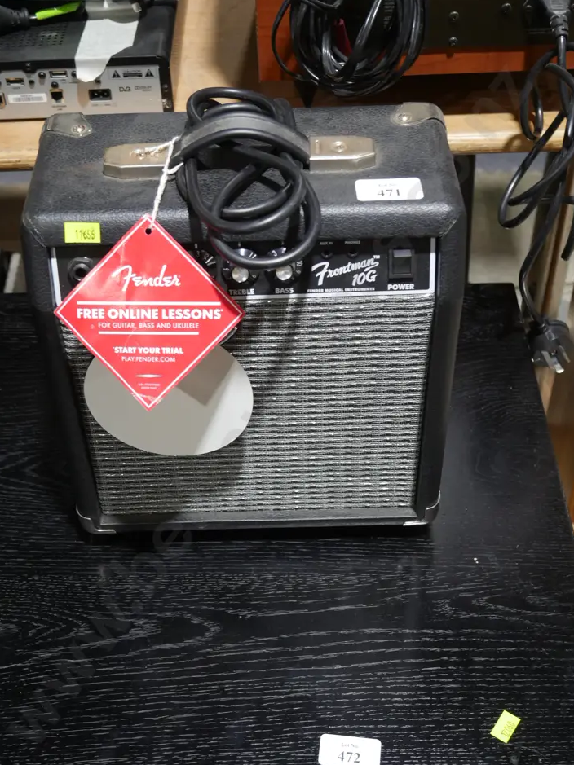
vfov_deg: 39.6
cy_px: 408
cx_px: 269
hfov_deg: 30.3
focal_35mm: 48
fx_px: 1061
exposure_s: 1/60
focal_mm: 22
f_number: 4.7
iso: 500
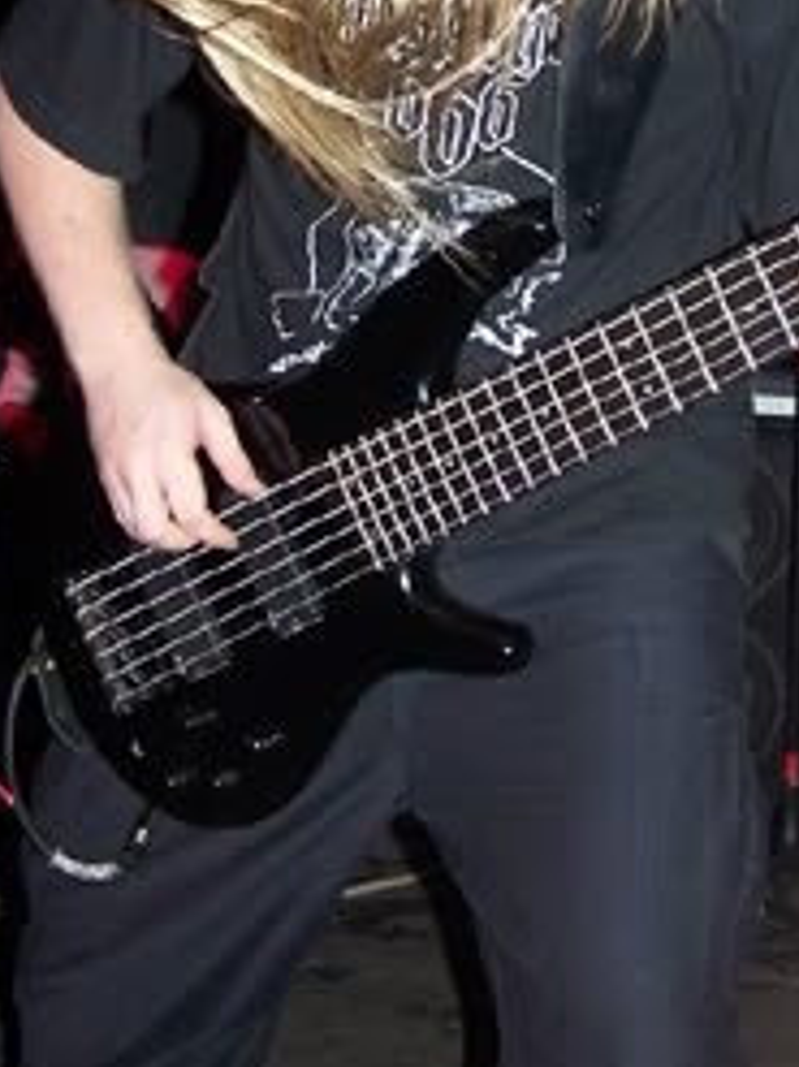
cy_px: 244
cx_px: 531
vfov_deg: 23.6
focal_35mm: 82
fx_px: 2526
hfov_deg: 17.9
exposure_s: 1/60
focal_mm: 6.3
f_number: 2.8
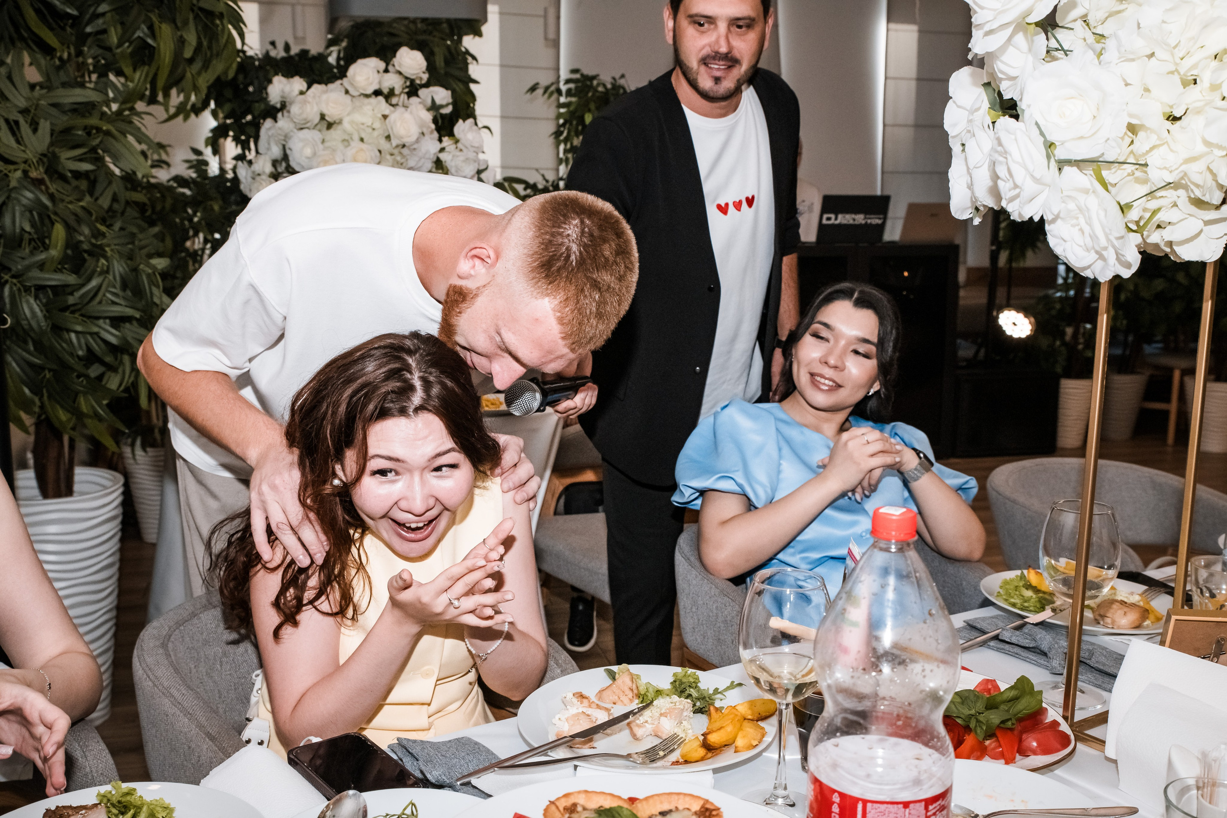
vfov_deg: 36.9
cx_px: 614
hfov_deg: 53.1
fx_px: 1227
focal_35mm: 36
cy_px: 409
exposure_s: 1/250
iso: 1000
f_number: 9
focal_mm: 36
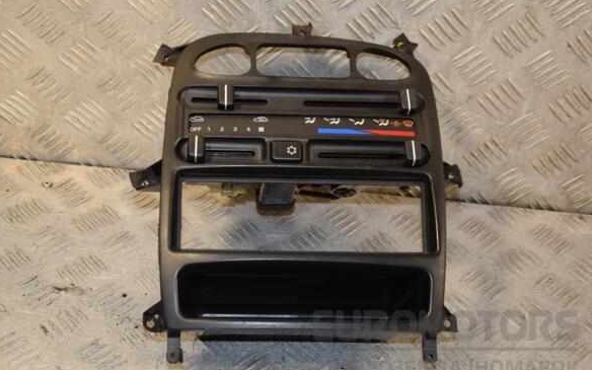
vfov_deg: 19.7
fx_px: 1065
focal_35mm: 66
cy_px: 191
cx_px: 294
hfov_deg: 31.1
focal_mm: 42
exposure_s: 1/200
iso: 800
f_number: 5
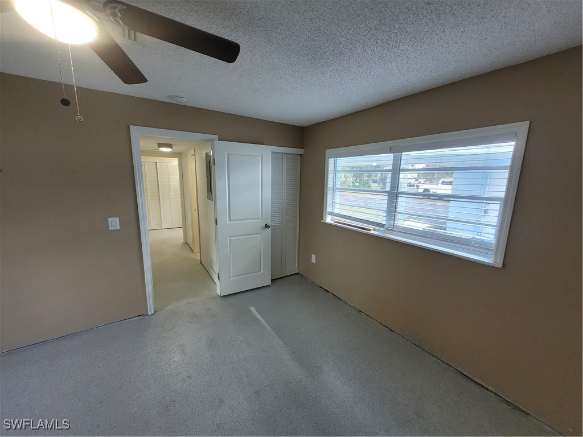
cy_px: 218
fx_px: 219
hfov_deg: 106.2
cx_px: 292
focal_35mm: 13
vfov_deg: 89.9
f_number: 2.2
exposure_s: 1/60
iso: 125
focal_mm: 1.74
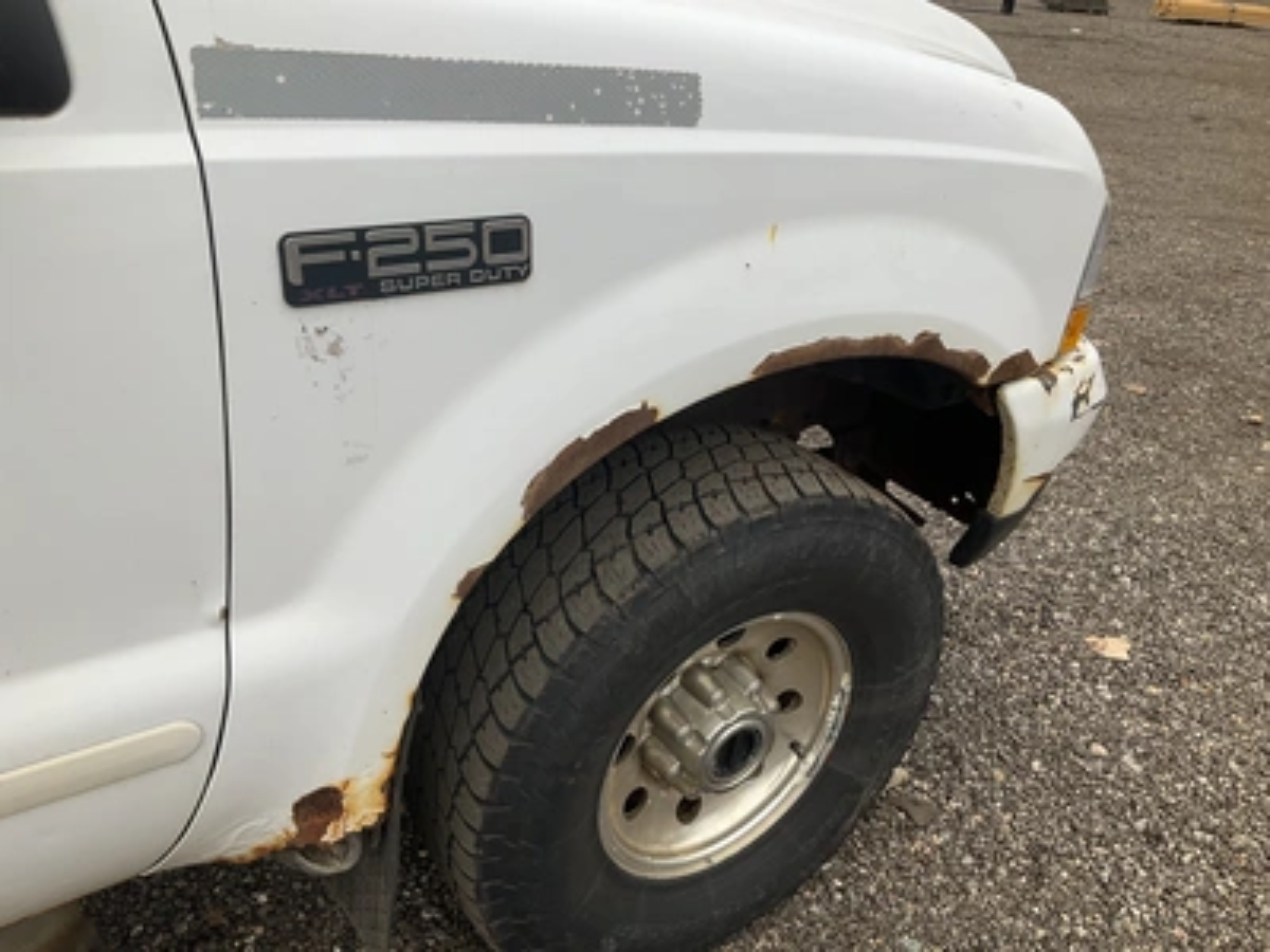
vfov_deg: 48.2
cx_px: 635
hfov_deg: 61.7
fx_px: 1064
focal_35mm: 29
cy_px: 476
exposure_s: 1/365
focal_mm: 3
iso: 25
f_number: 1.8
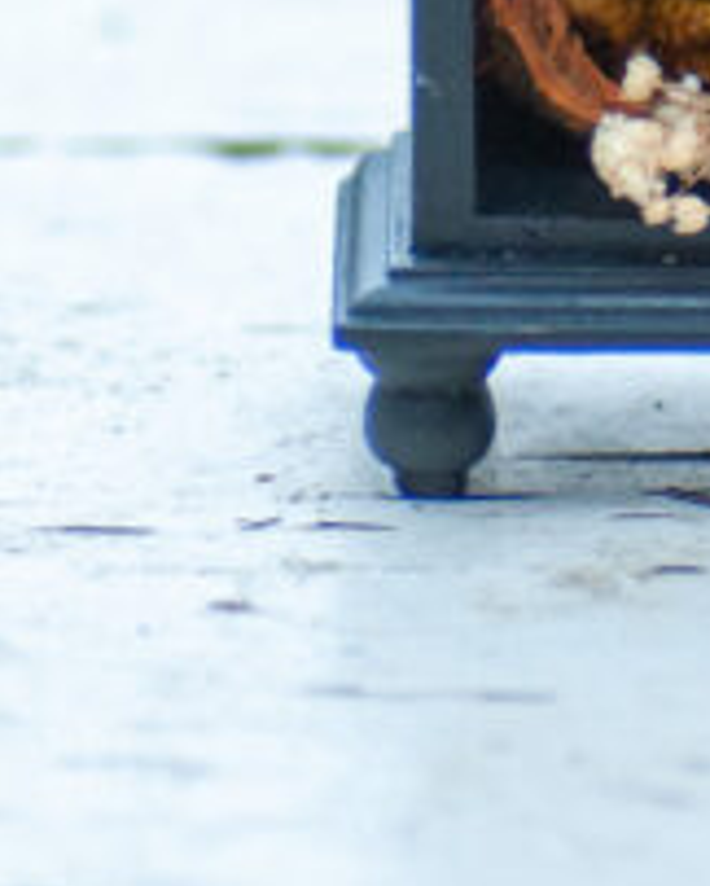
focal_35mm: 640
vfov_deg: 3.0
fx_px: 16785
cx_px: 1205
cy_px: -1307
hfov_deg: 2.4
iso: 640
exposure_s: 1/320
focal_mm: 90
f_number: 3.2
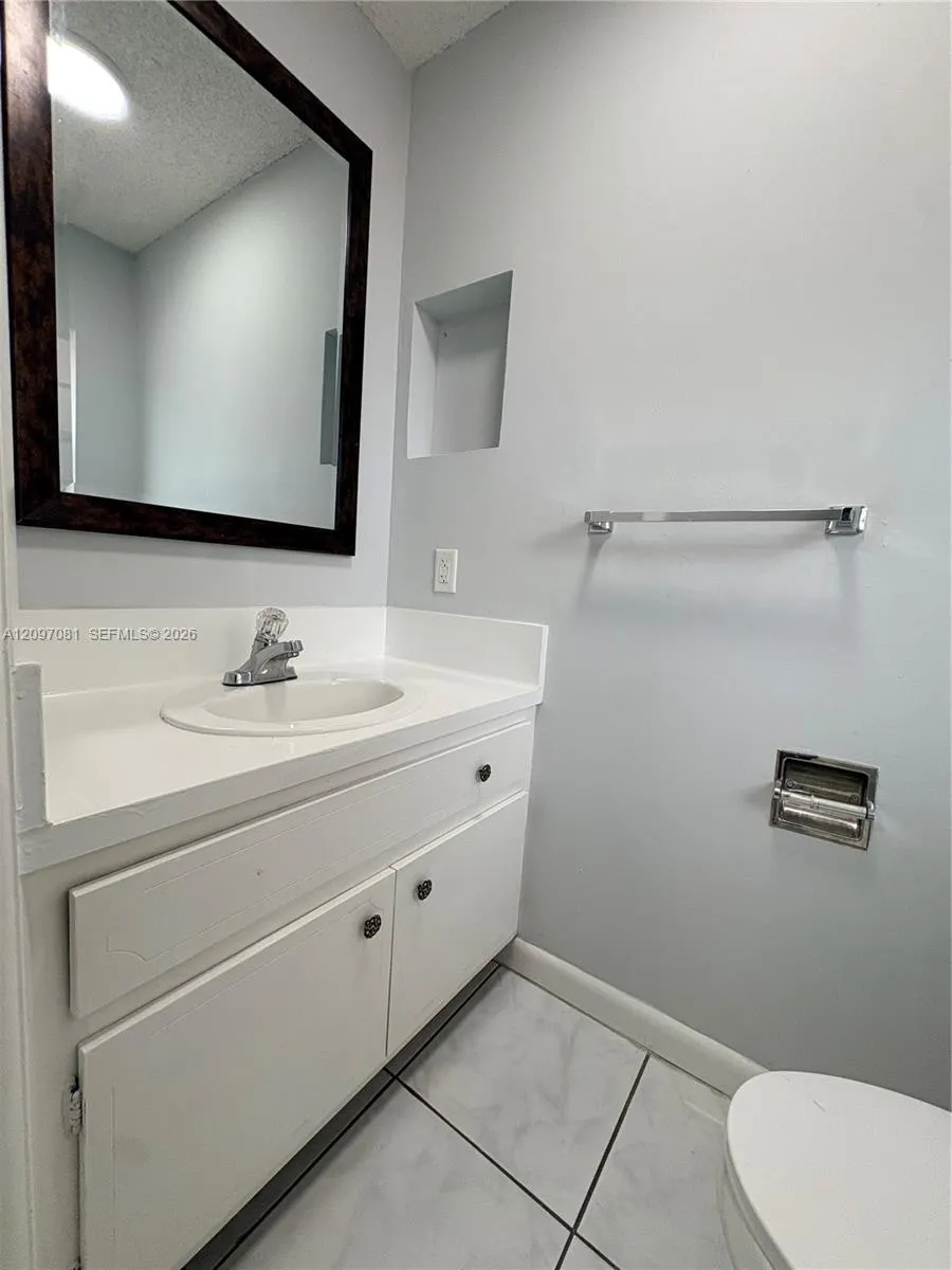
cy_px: 635
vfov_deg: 102.1
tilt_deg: -4.6
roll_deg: -4.1
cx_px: 476
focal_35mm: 14
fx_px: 513
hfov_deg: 85.7
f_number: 2.2
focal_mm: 2.22
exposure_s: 1/120
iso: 200
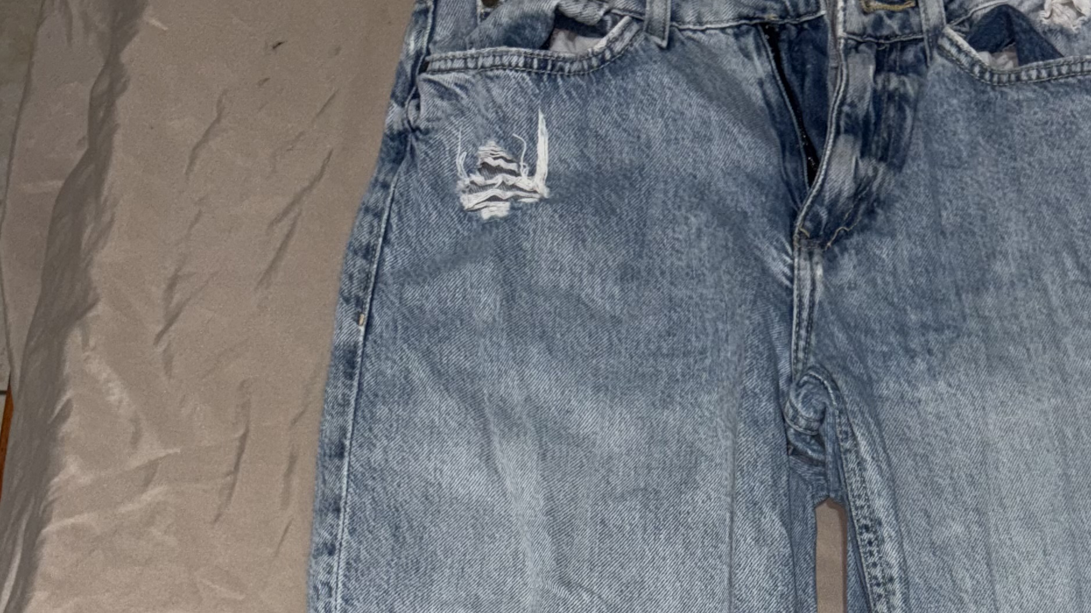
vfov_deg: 17.0
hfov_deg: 33.4
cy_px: 1033
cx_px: 862
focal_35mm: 61
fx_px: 1765
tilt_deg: -71.3
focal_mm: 5.96
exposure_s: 1/23
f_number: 1.6
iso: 50
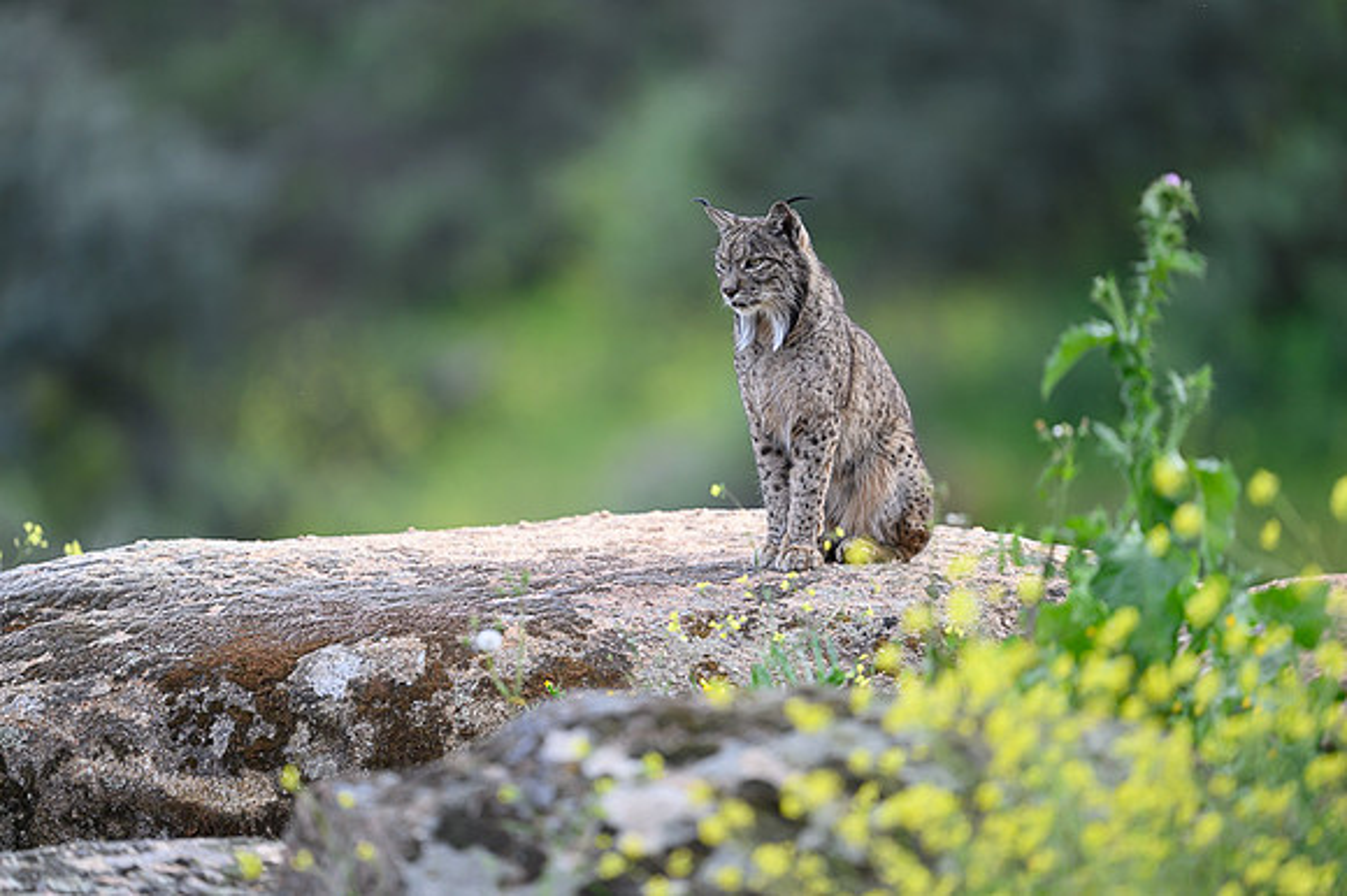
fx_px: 14958
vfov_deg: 3.4
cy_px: 448
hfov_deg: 5.2
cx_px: 674
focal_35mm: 400
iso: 360
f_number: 2.8
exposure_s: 1/1000
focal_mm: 400
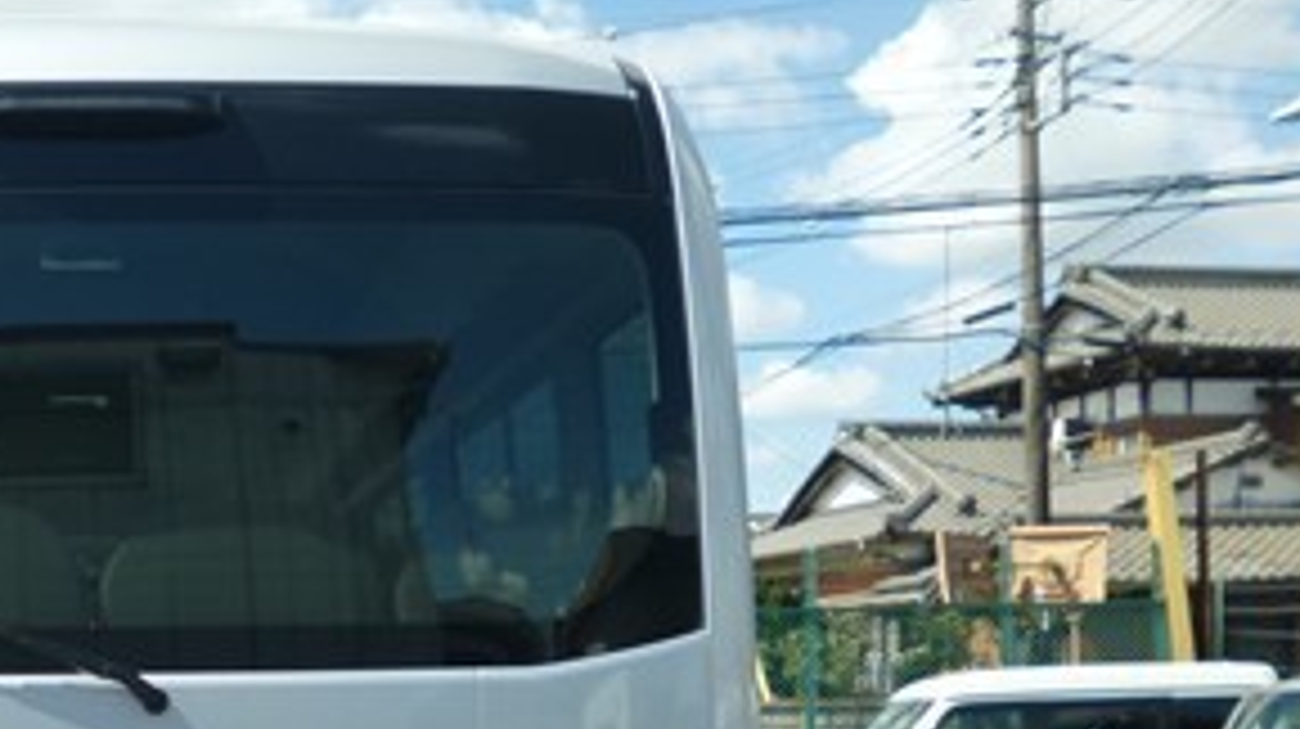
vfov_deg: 20.0
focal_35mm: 58
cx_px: 112
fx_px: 1998
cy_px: 752
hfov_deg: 34.0
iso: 100
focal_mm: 4.3
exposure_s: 1/160
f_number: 9
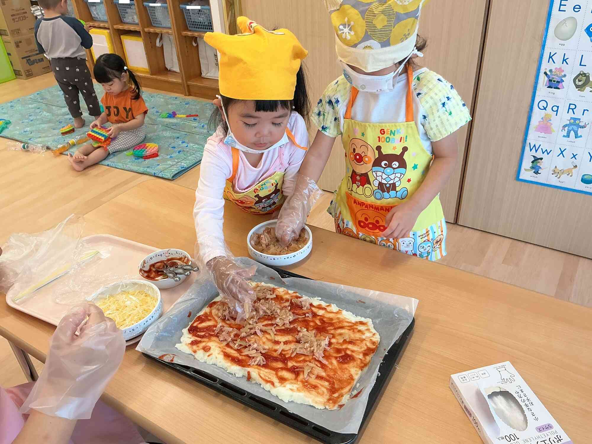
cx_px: 296
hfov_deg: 61.7
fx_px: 496
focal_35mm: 29
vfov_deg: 48.2
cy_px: 222
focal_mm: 3
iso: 50
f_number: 1.8
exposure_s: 1/120
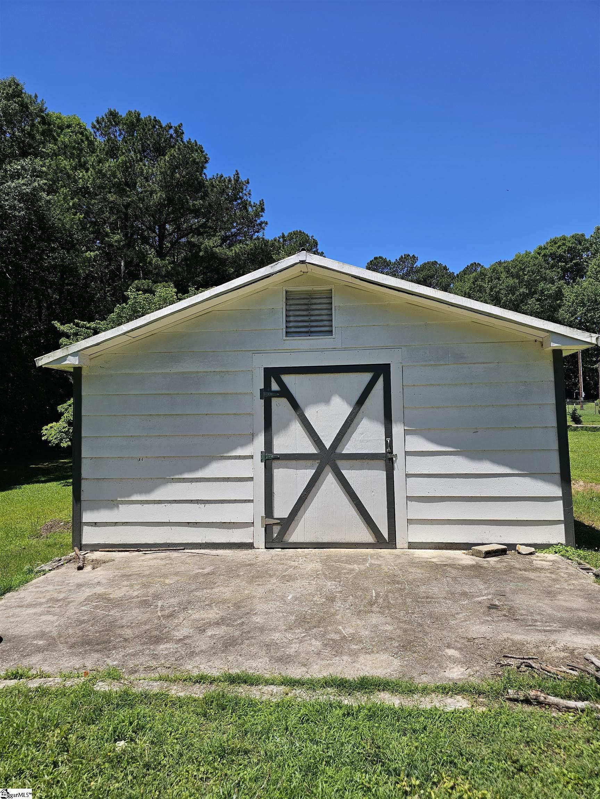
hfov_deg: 58.9
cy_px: 400
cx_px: 300
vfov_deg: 73.9
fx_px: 532
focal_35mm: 23
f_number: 1.7
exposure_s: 1/1406
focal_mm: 6.3
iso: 16
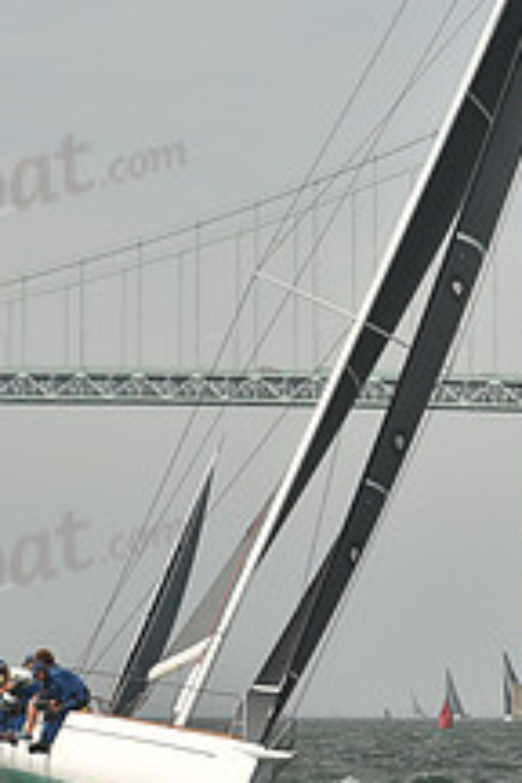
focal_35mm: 268
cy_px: 344
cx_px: 375
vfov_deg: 7.7
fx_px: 5829
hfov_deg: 5.1
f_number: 6.3
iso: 250
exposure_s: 1/640
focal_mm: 100
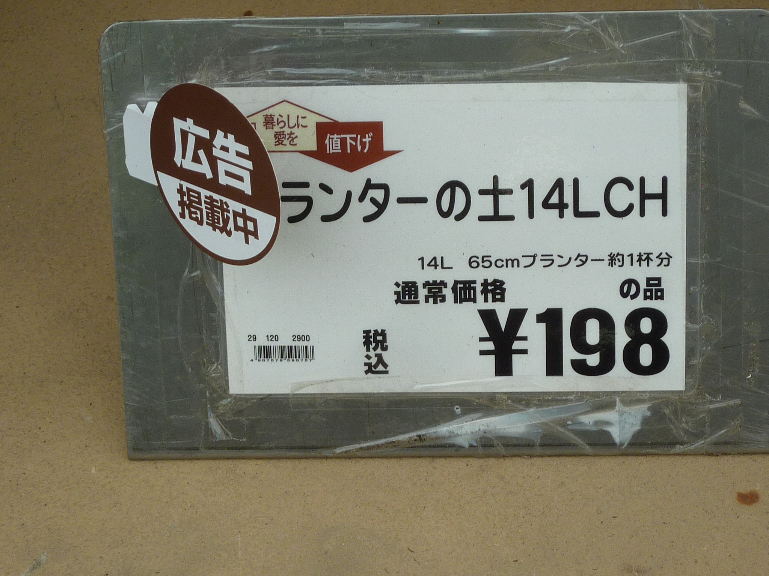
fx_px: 3110
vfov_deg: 10.6
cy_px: 288
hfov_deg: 14.1
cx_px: 384
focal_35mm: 140
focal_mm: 12.8
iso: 80
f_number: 4.2
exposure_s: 1/200
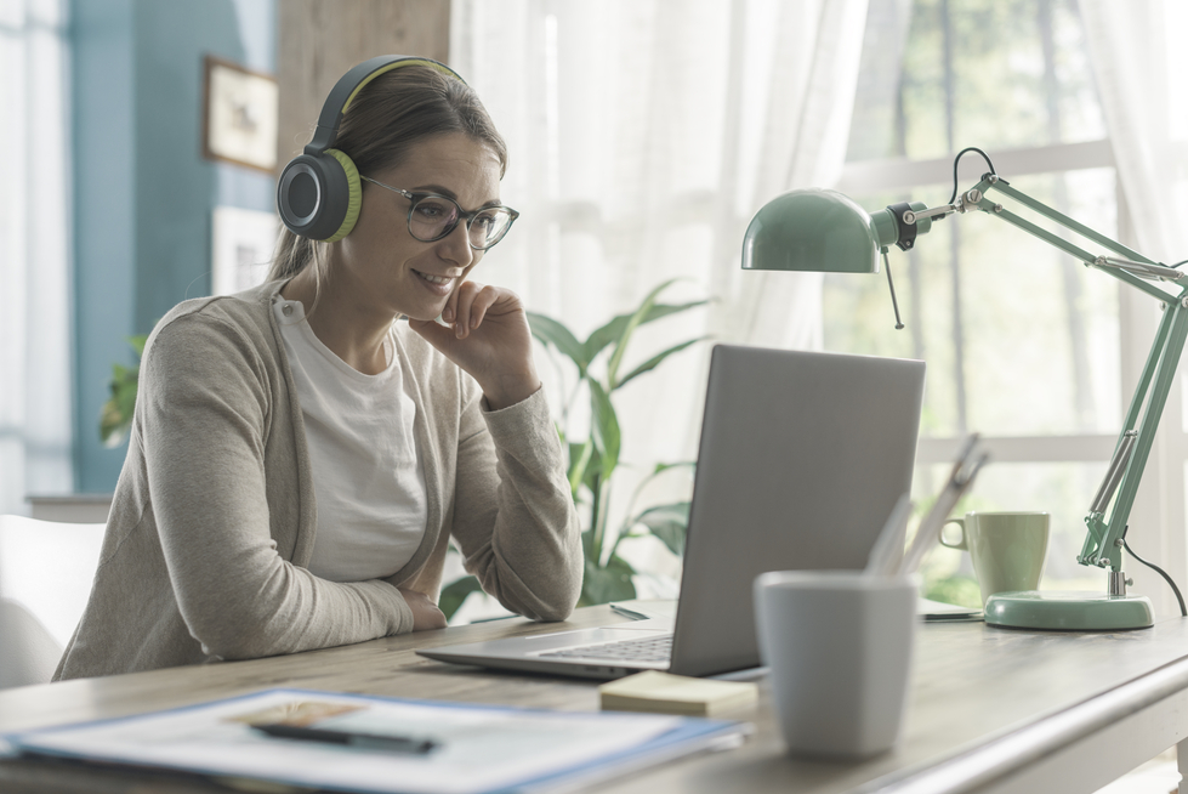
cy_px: 394
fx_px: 1684
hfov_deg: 38.9
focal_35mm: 51
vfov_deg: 26.5
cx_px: 600
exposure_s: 1/60
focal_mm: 50
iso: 200
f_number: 2.8
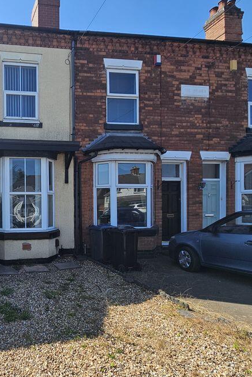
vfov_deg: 80.9
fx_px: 220
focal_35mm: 21
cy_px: 210
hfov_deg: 49.7
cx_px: 6
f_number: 2.2
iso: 50
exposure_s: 1/1276
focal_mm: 2.2
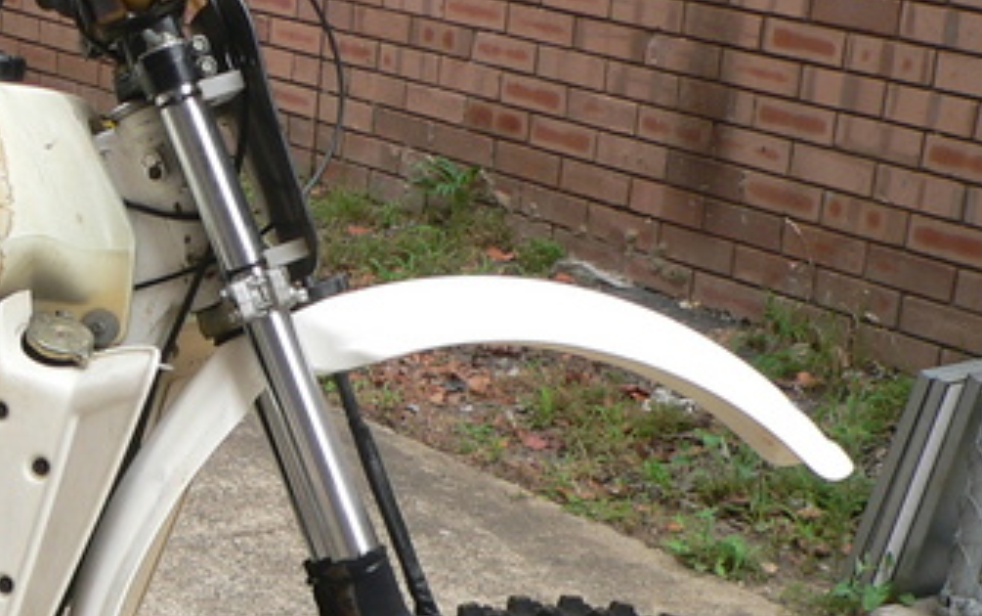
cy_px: 675
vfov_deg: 14.1
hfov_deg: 21.6
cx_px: -85
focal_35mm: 91
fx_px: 2437
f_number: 3.7
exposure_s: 1/125
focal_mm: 6
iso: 80
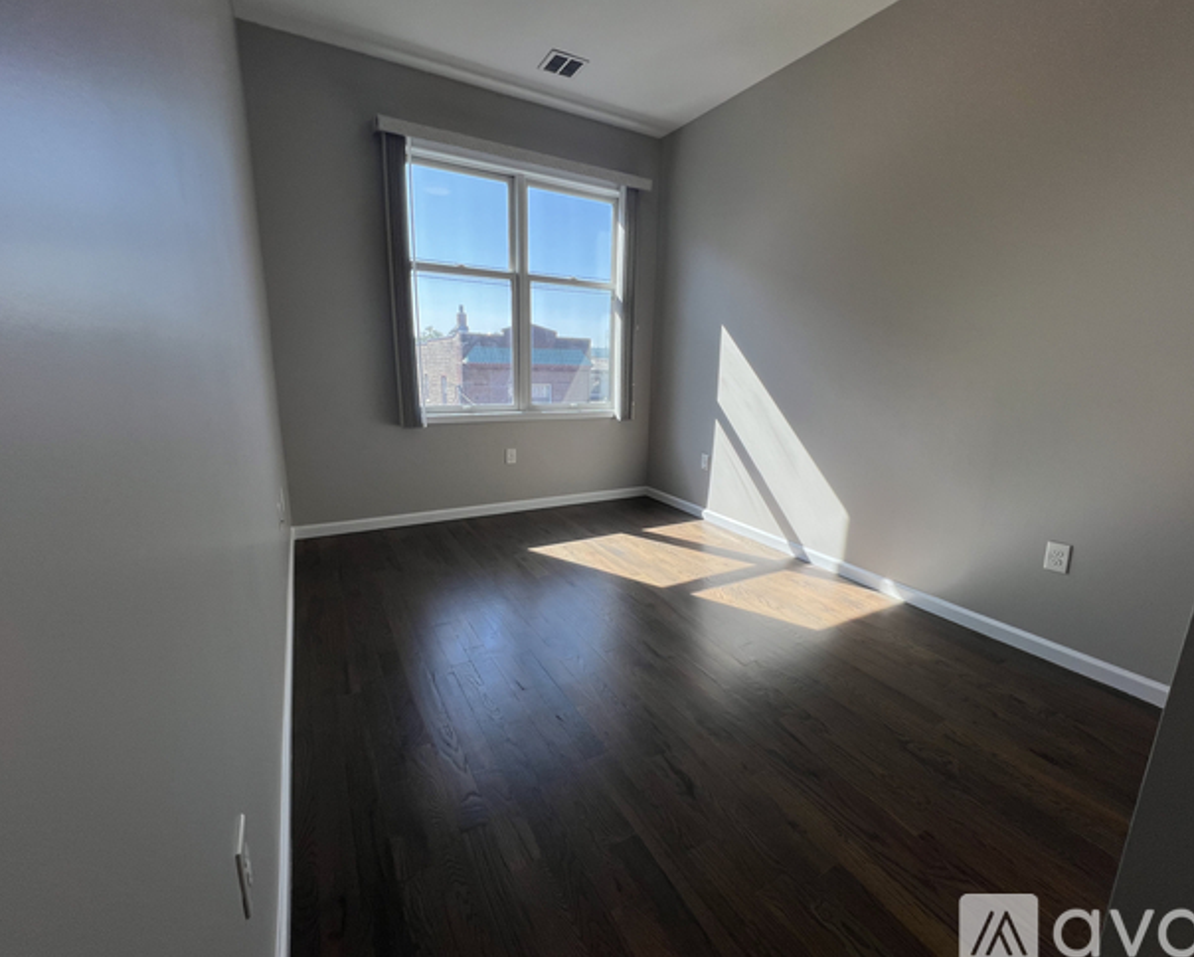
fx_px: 495
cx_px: 620
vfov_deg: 88.0
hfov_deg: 100.6
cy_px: 478
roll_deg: -1.7
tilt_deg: -12.8
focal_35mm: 14
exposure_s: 1/291
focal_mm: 1.57
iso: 32
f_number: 1.8
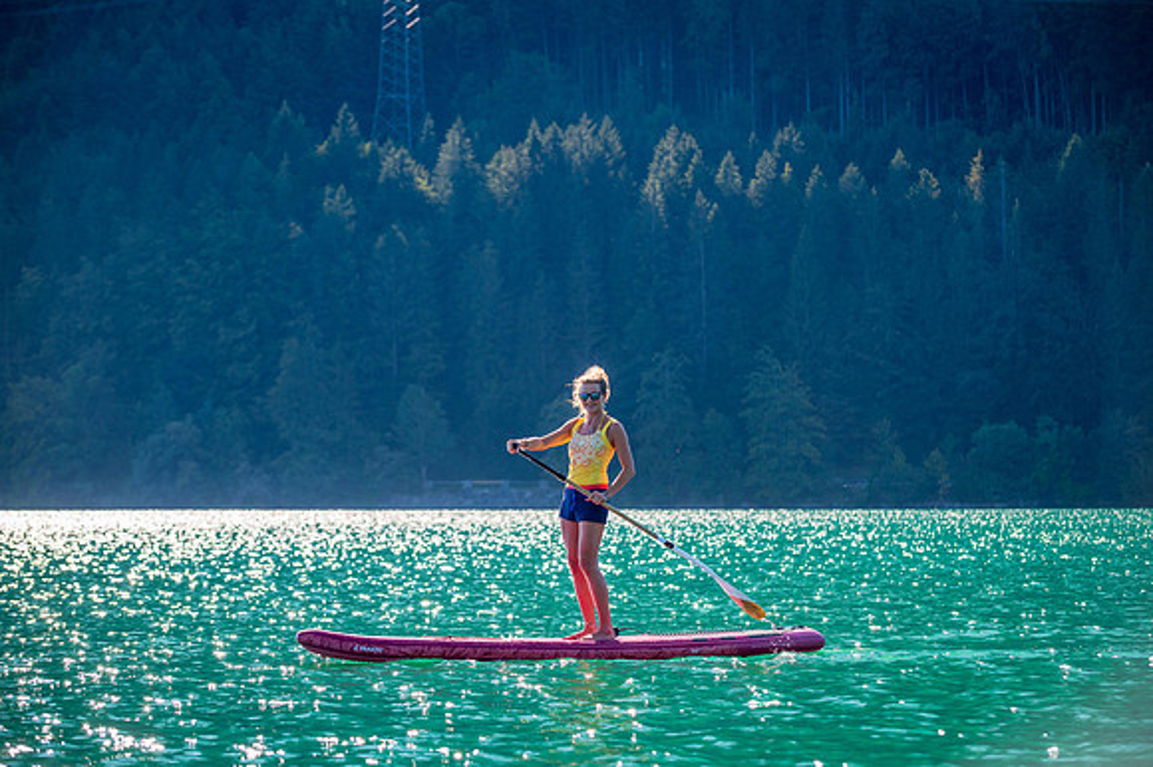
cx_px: 576
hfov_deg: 18.0
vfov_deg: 12.0
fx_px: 3639
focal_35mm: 114
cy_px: 384
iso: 250
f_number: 5
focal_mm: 110
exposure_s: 1/400
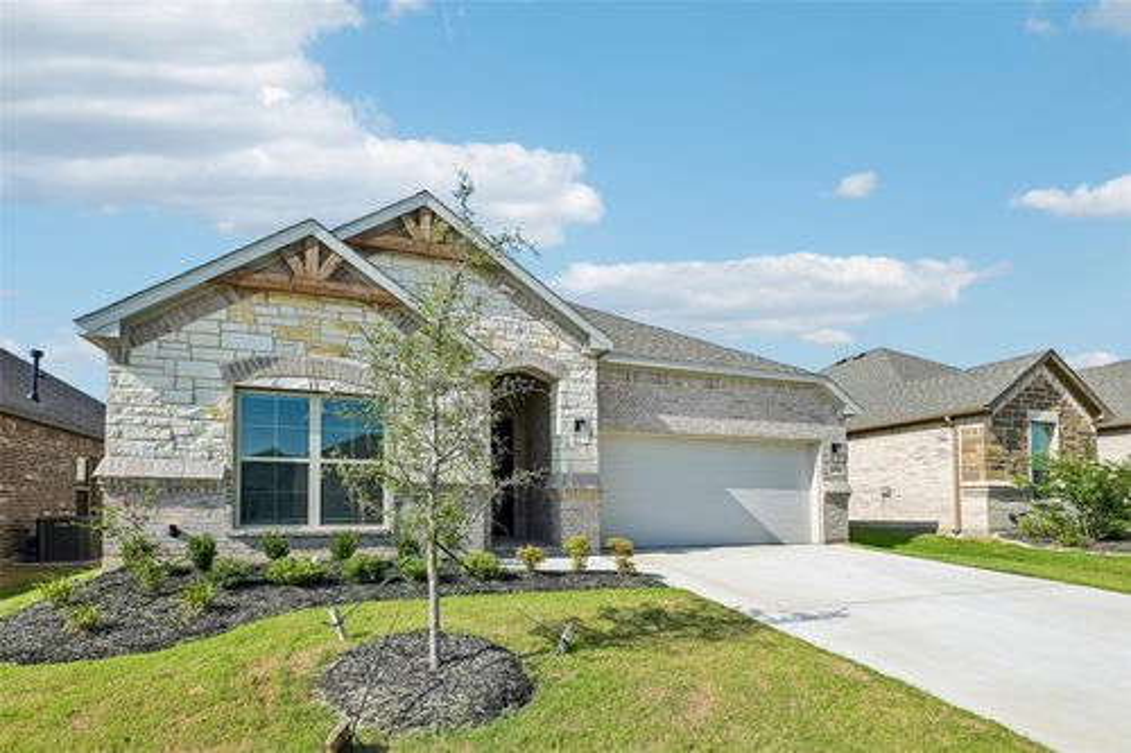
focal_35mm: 16
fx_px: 502
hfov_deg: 96.8
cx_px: 566
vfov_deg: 73.7
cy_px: 376
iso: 400
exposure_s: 1/1250
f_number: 8
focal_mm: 16
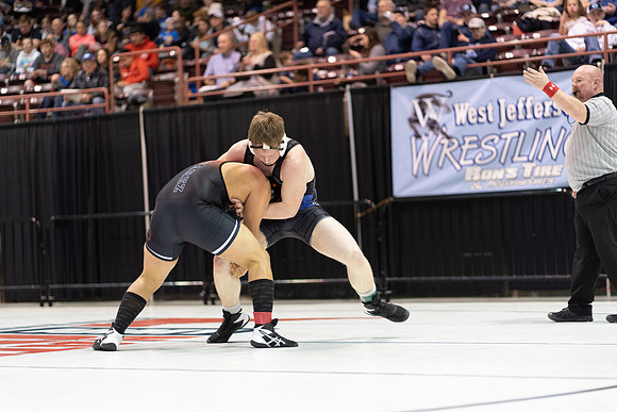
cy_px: 206
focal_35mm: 85
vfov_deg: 16.1
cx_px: 308
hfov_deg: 23.9
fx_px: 1457
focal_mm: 85
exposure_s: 1/500
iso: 2500
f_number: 1.8
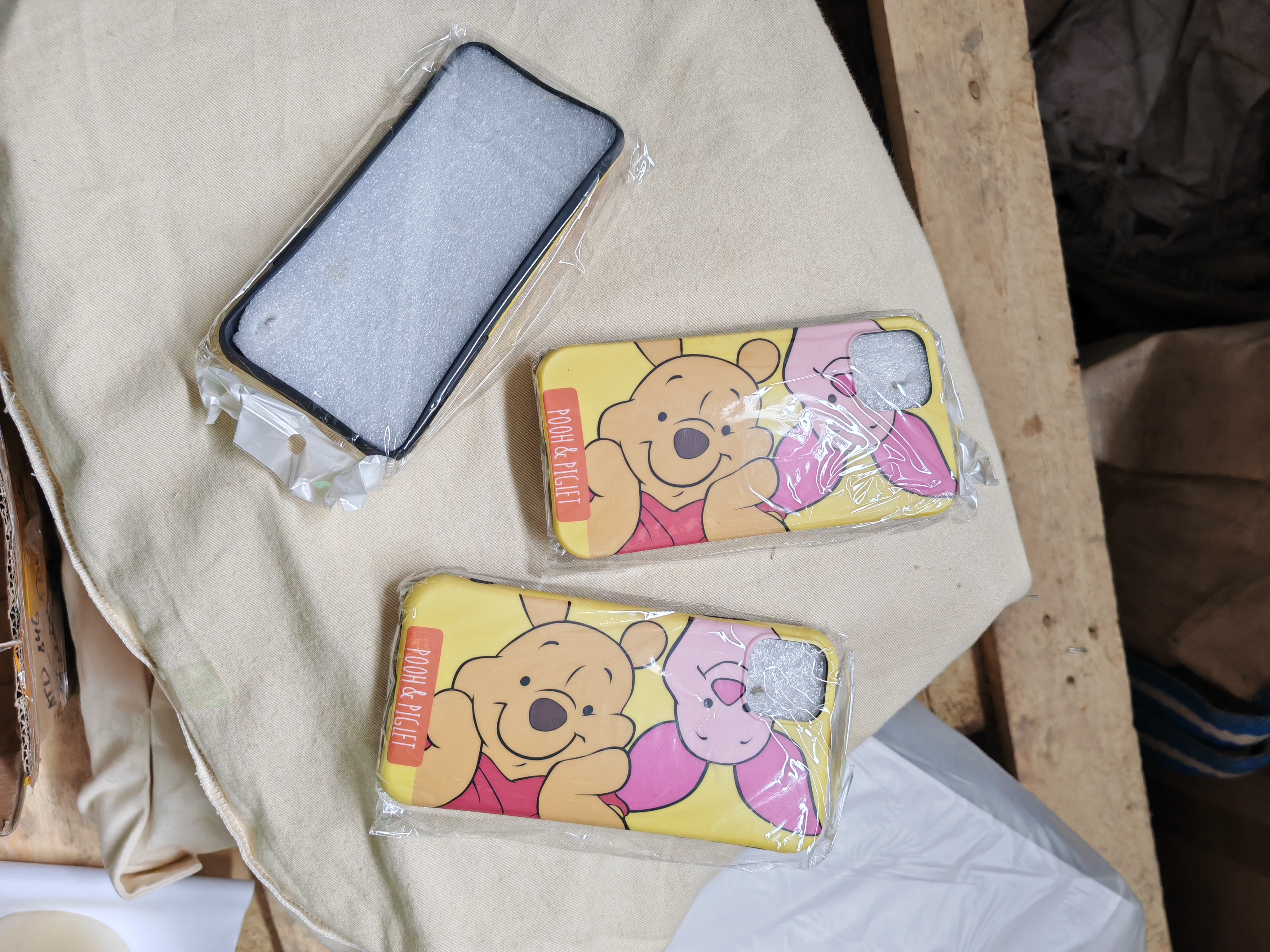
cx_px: 635
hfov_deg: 67.3
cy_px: 476
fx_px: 954
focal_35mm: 26
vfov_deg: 53.1
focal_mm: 5.4
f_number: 1.6
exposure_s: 1/50
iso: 400
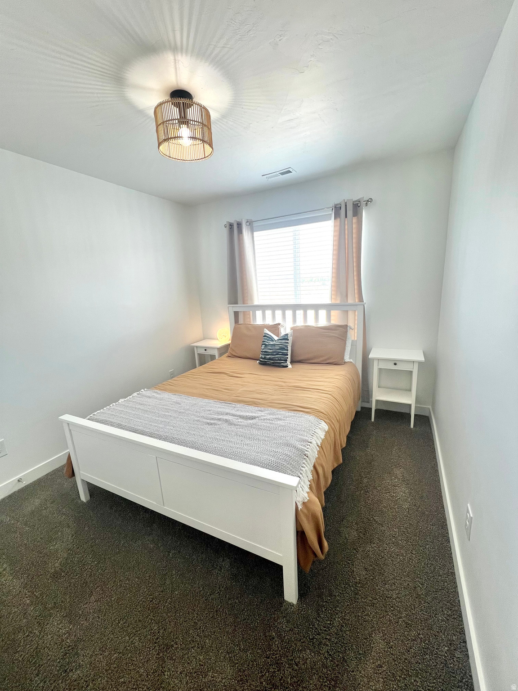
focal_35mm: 13
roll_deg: +3.8
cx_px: 259
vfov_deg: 106.2
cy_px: 346
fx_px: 259
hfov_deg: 89.9
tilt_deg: -11.9
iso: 64
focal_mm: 1.57
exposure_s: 1/120
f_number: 1.8
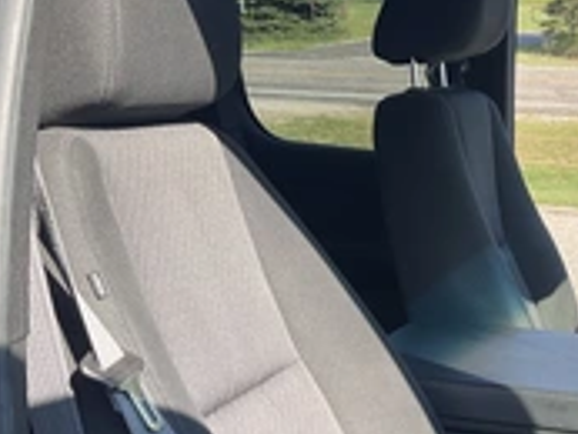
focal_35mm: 67
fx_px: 1120
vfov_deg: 21.4
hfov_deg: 27.9
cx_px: 515
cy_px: 411
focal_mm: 3
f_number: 1.8
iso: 25
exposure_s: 1/302
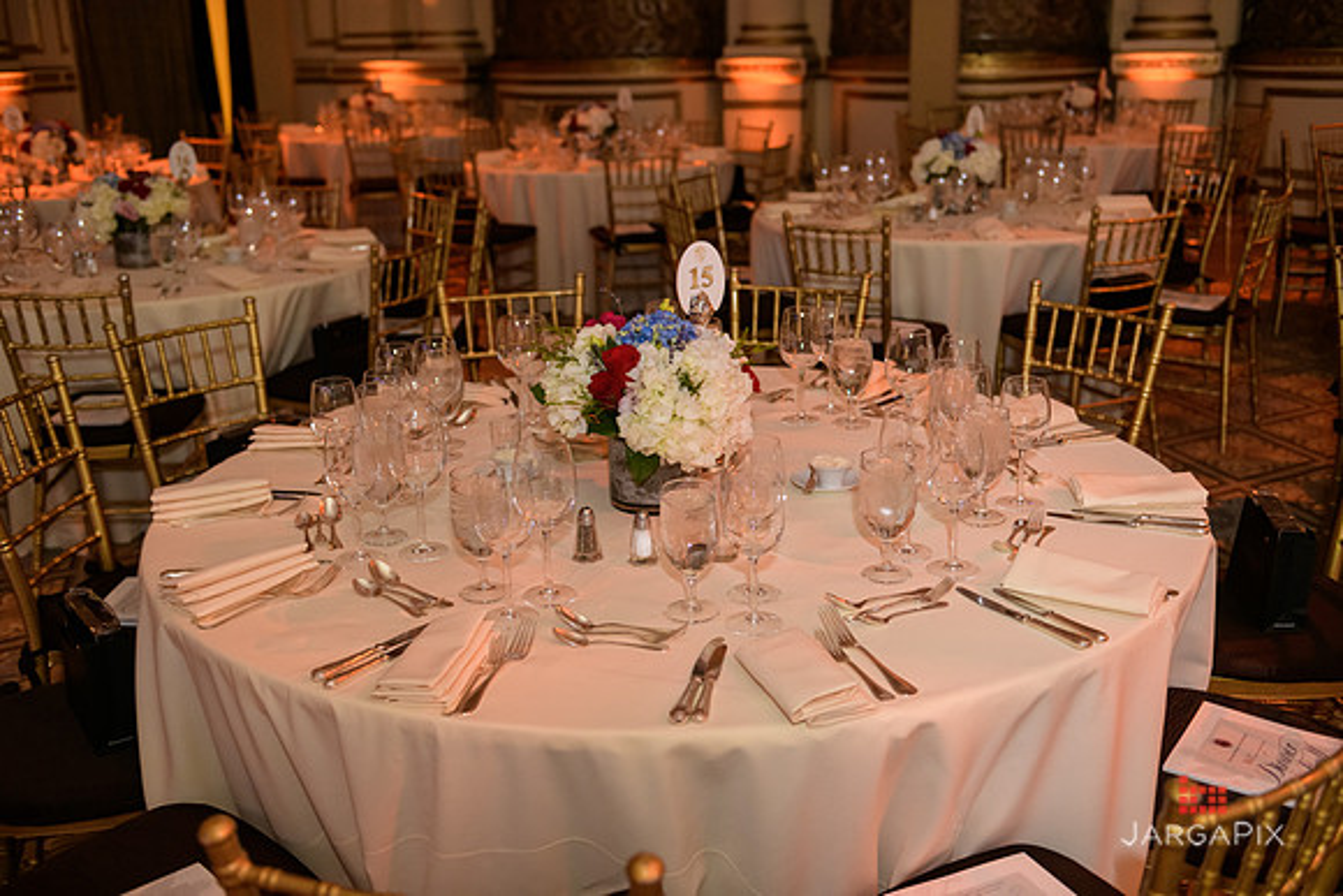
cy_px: 448
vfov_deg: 35.1
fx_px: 1418
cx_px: 672
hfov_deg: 50.7
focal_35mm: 38
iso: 1600
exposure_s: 1/50
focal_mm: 38
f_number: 3.2
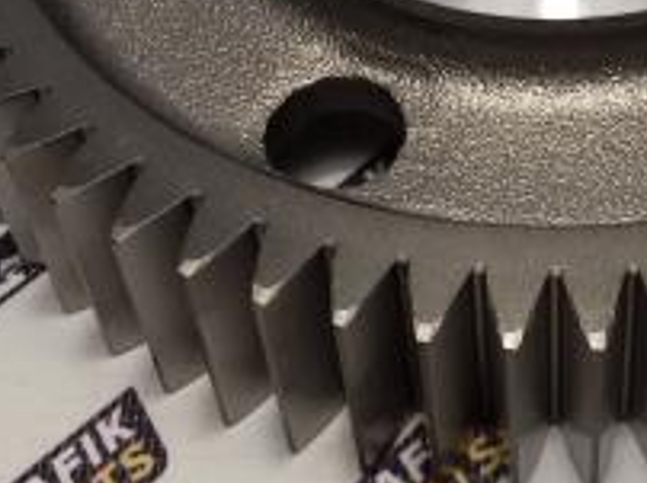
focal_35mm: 83
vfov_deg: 17.1
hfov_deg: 23.2
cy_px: -66
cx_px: 541
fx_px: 1549
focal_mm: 2.93
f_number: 2.4
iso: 40
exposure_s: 1/33
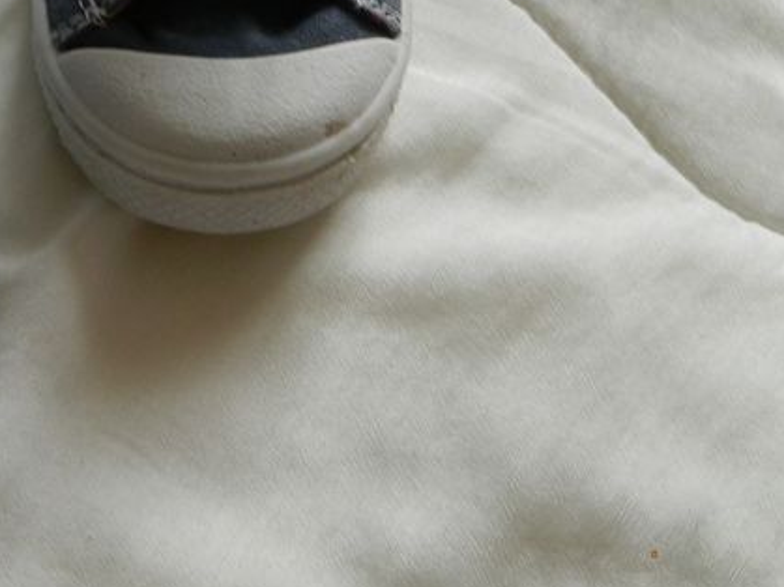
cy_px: -17
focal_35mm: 74
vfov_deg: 19.3
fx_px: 1676
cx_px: 49
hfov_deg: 25.4
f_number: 3.2
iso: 125
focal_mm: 5.6
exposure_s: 1/40
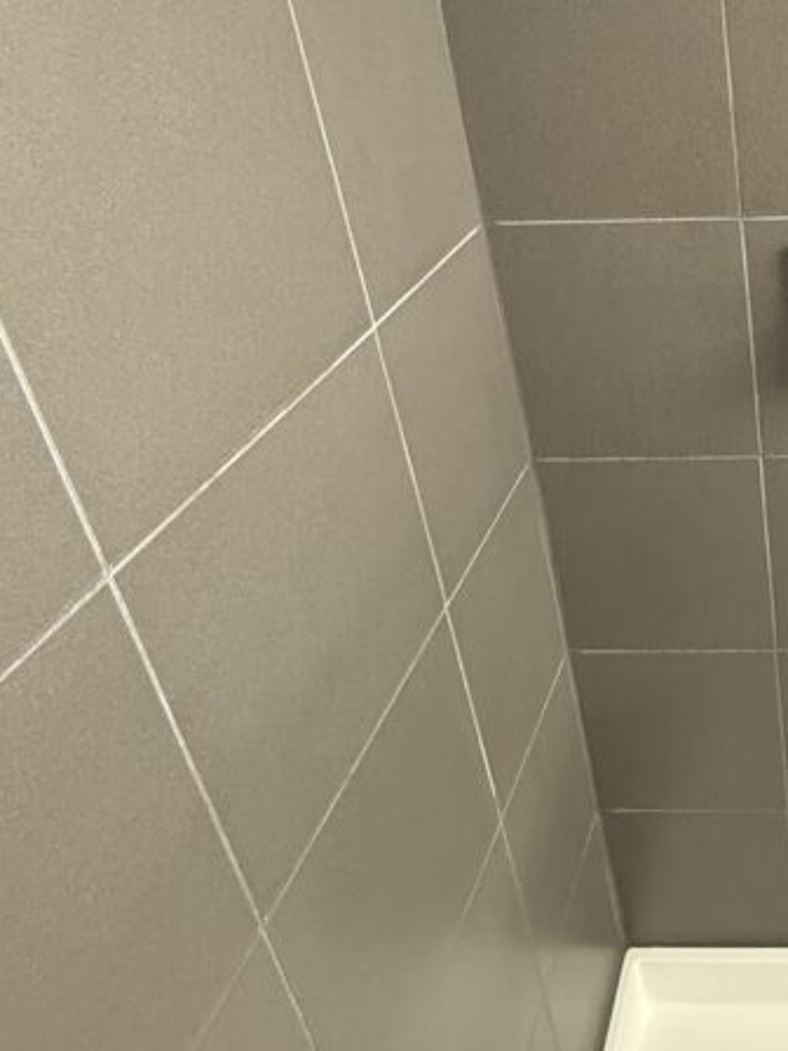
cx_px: 849
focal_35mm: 32
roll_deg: +2.2
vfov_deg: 54.5
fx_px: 971
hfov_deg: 37.6
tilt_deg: -24.2
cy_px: 282
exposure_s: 1/60
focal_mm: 2.22
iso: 640
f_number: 2.2
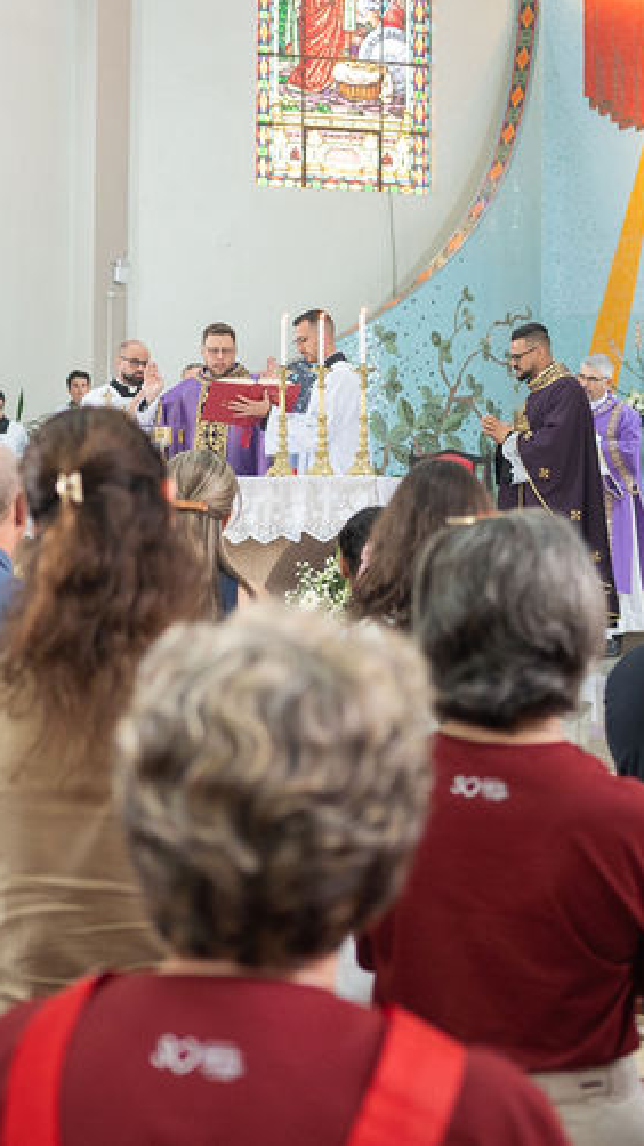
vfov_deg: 28.0
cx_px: 212
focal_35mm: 75
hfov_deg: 16.0
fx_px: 2279
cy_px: 369
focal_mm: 35
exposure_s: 1/160
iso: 500
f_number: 2.8
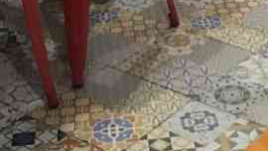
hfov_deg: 19.5
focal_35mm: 109
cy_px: -289
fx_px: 775
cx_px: 204
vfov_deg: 9.1
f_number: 2.2
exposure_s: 1/17
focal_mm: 4.15
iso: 500
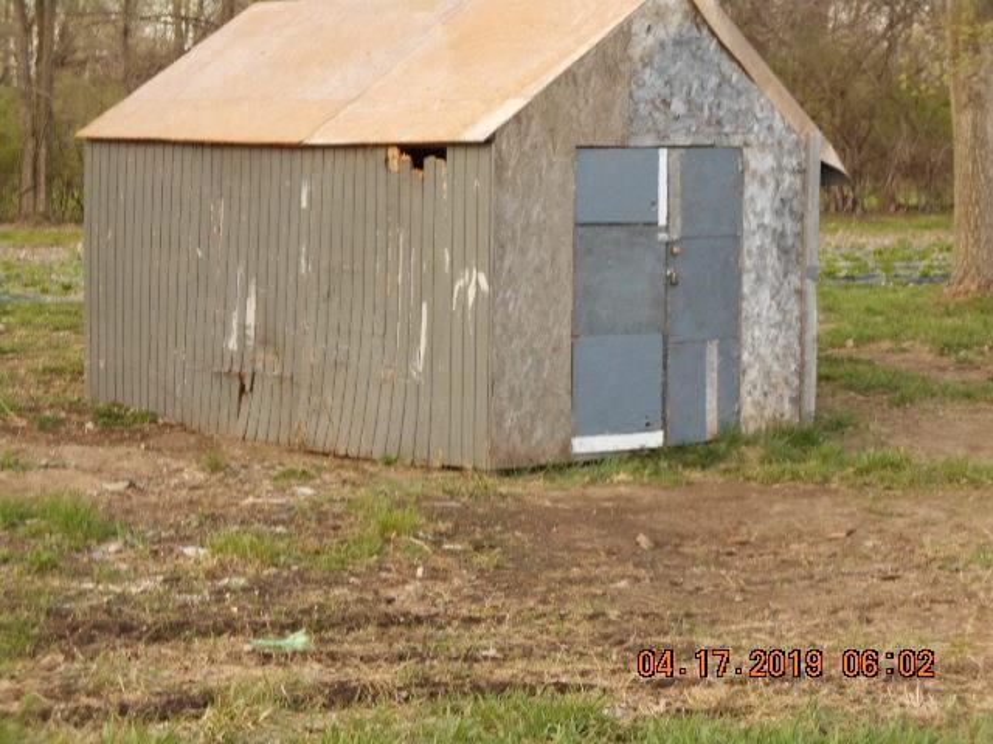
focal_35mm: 86
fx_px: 2467
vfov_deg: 17.2
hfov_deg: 22.8
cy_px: 372
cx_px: 496
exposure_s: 1/60
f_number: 6.3
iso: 200
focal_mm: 15.4
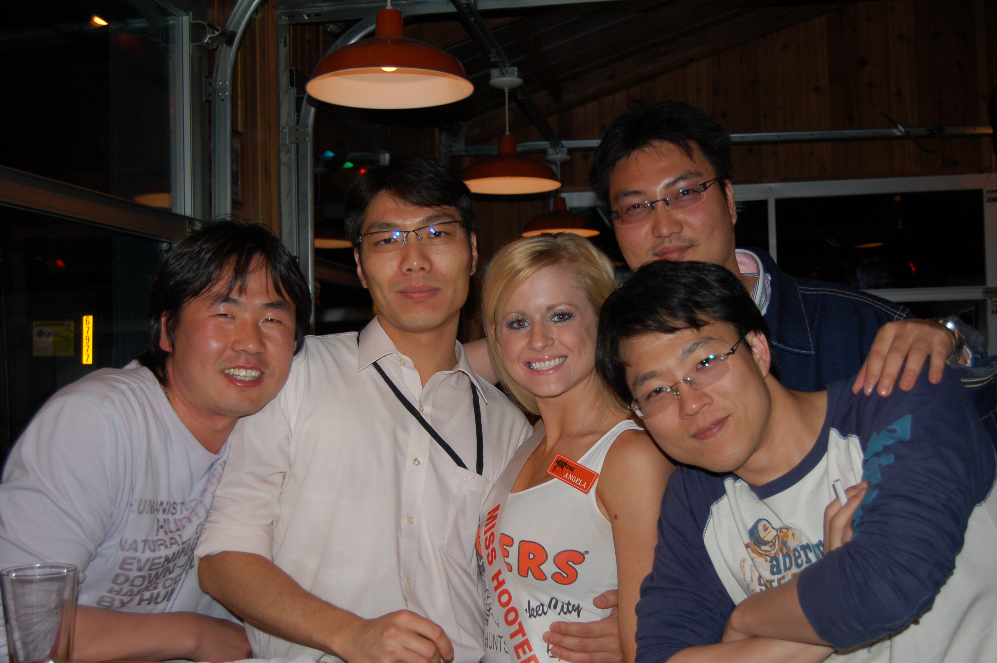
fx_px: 1245
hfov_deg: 43.6
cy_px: 332
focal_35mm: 45
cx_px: 498
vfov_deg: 29.8
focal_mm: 30
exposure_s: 1/60
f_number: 4.2
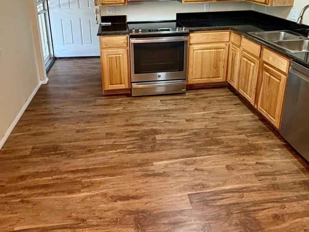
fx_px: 259
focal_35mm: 29
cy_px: 50
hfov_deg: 61.6
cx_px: 145
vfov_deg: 46.0
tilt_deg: -16.1
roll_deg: +1.1
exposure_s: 1/60
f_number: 2.2
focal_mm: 2.22
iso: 400
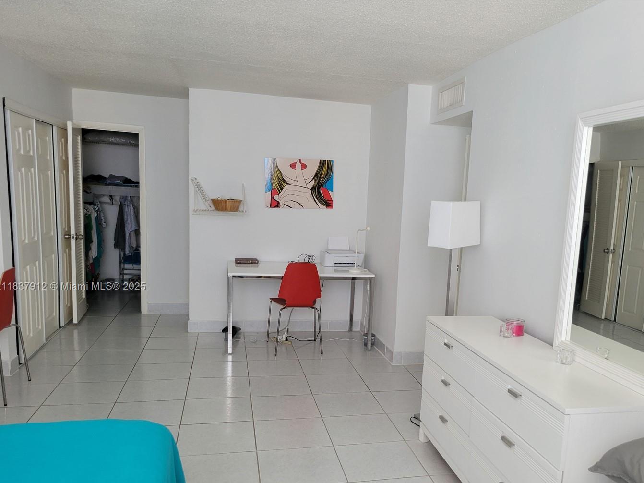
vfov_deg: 45.2
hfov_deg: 58.0
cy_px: 287
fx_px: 577
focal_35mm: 31
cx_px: 376
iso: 250
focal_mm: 5.4
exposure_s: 1/60
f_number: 1.8
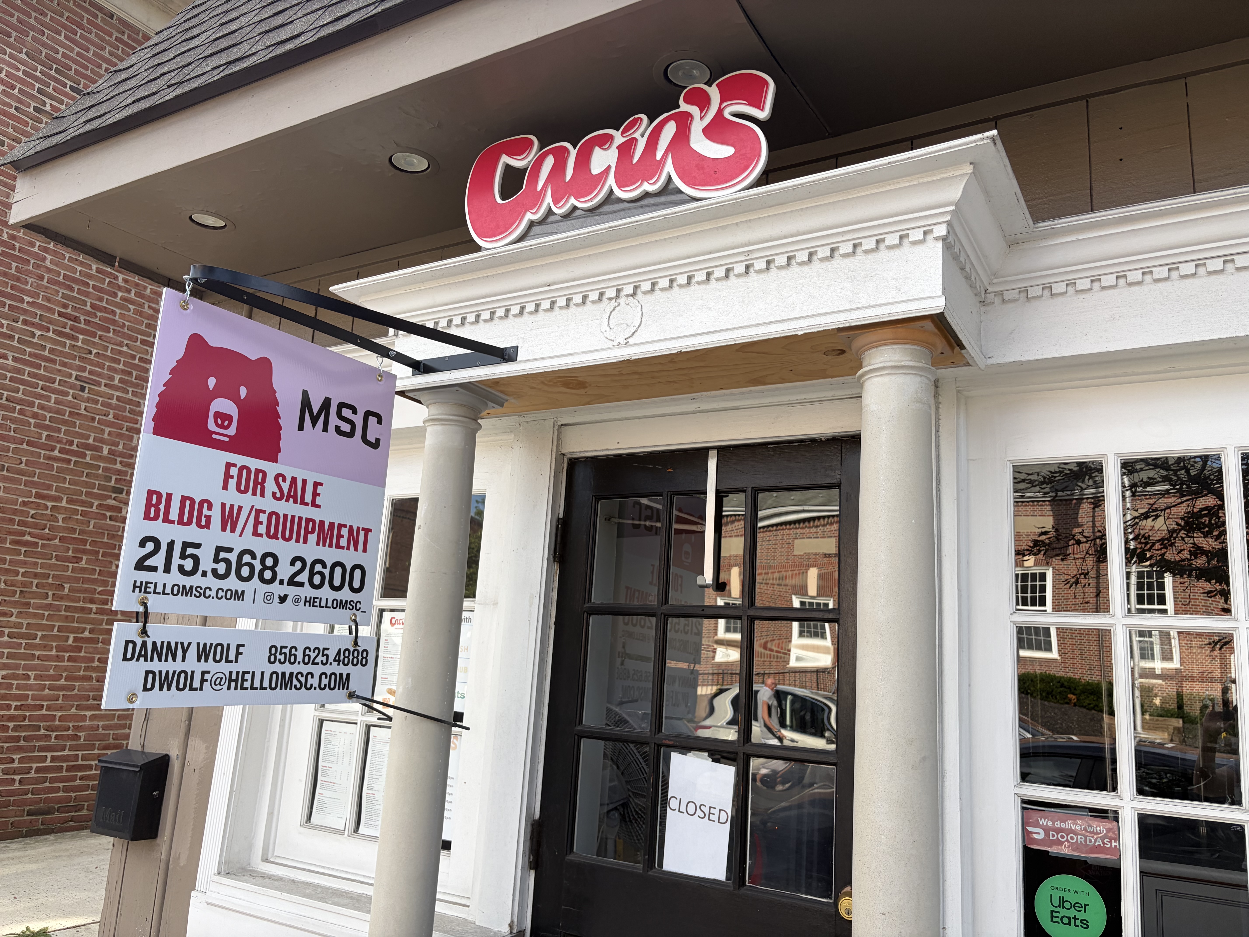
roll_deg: -2.4
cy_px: 468
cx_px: 624
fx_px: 938
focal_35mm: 26
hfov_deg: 67.3
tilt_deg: +10.8
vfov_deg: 53.1
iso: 50
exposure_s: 1/920
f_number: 1.6
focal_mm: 5.96
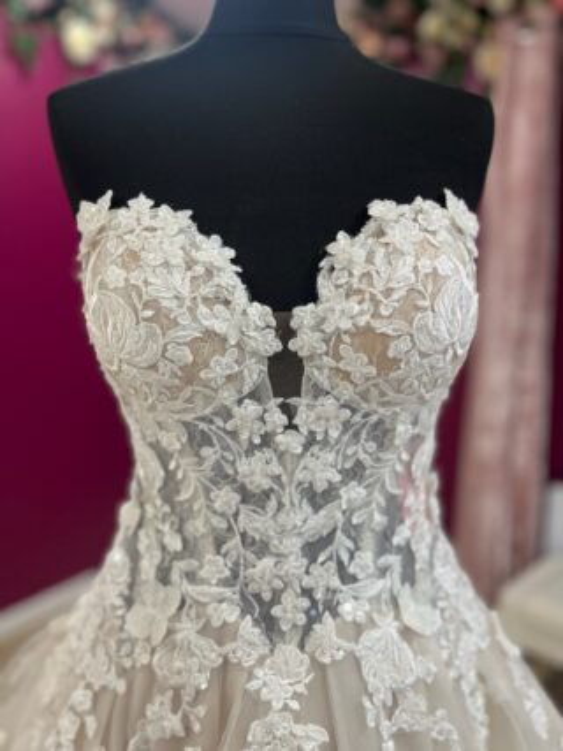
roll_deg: -0.7
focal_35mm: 26
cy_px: 376
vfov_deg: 67.3
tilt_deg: -7.1
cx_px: 282
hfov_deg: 53.0
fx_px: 564
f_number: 1.6
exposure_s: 1/100
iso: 125
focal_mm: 5.1
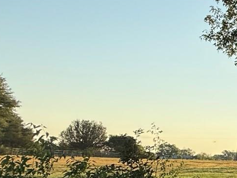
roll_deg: -1.3
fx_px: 404
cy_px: 103
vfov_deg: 24.8
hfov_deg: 20.5
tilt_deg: +9.3
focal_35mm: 59
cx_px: 446
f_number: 2.2
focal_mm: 2.22
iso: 50
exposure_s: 1/1211
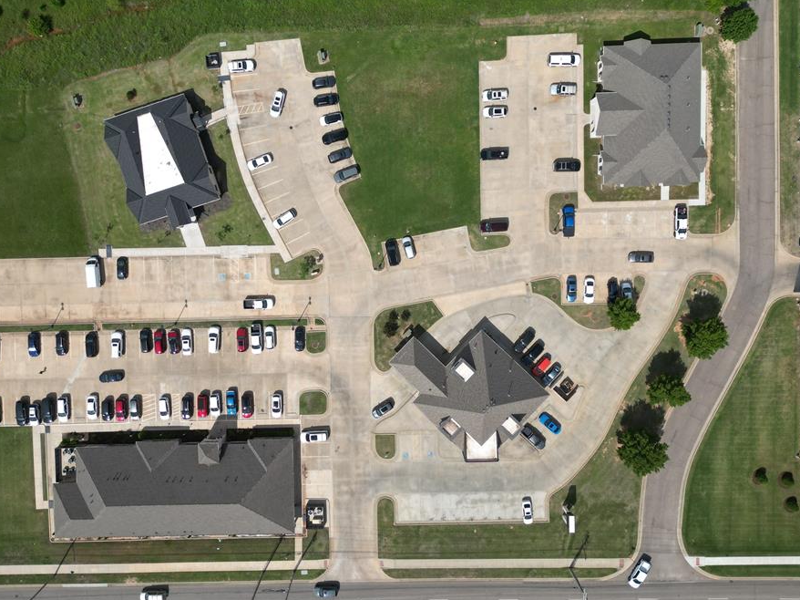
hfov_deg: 63.4
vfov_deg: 49.7
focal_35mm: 28
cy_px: 274
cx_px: 384
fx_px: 647
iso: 100
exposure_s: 1/4000
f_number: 1.7
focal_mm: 6.72
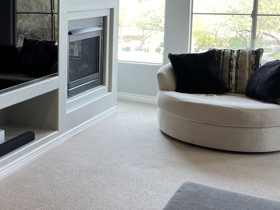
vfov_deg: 25.0
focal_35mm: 58
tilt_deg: -8.0
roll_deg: +1.6
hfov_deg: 30.3
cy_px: 57
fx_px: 469
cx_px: -15
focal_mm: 5.7
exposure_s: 1/120
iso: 64
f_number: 1.5
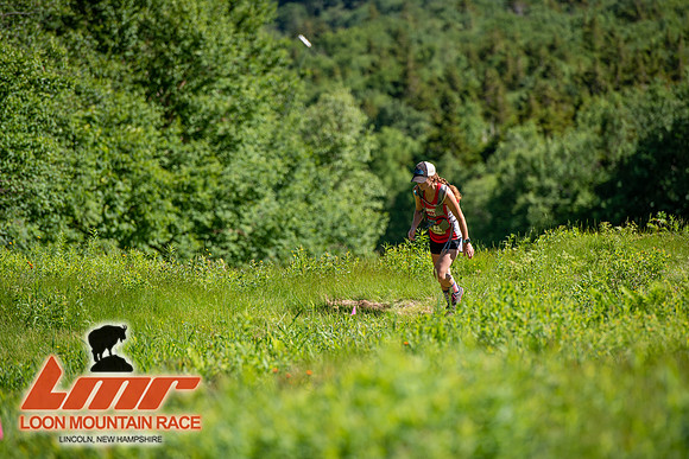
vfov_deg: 6.9
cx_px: 344
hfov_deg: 10.3
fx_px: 3828
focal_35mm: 200
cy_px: 230
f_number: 3.5
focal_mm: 200
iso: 100
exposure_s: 1/800
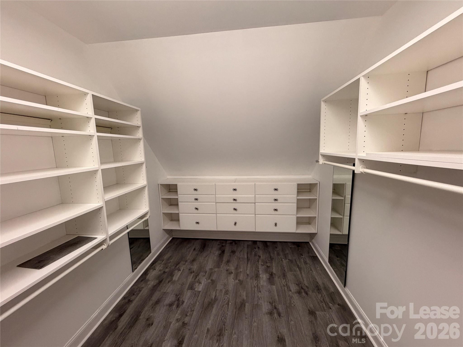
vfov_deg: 85.7
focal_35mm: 14
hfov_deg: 102.1
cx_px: 232
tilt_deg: -8.9
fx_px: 187
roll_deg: +1.4
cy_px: 174
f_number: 2.2
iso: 250
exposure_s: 1/69
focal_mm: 2.22
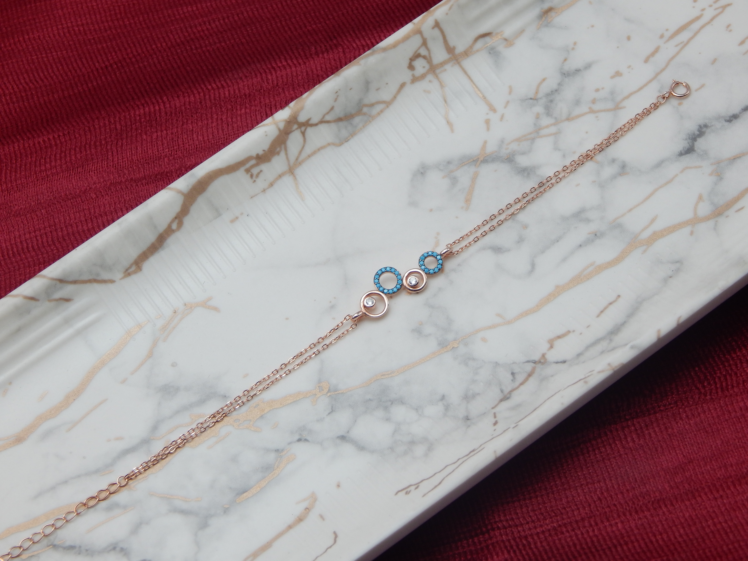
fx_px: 2463
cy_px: 280
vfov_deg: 13.0
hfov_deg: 17.3
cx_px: 374
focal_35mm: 114
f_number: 4.6
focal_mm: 20.5
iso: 125
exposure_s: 1/100
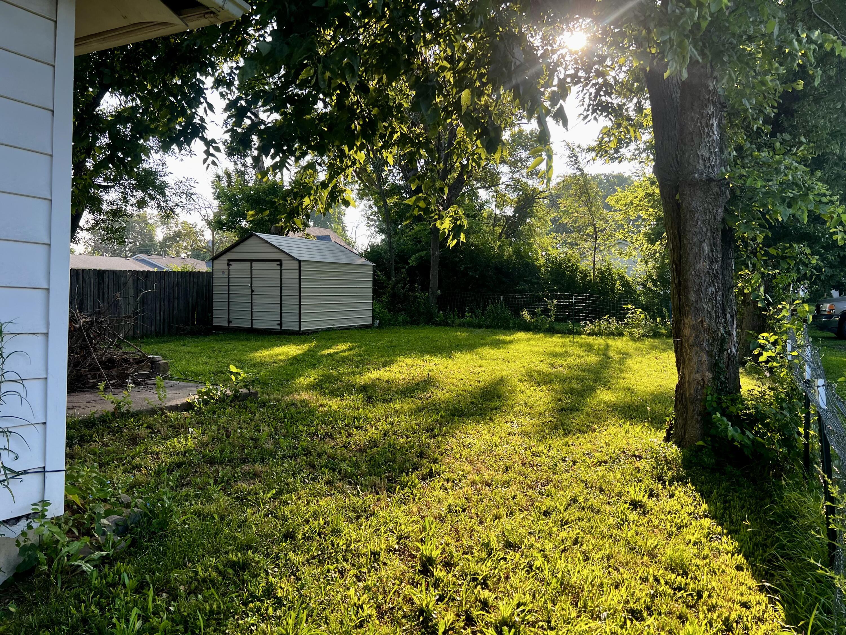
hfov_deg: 67.3
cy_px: 318
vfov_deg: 53.1
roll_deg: -1.4
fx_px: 635
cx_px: 423
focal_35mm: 26
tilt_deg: -3.3
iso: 50
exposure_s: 1/687
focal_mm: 5.7
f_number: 1.5
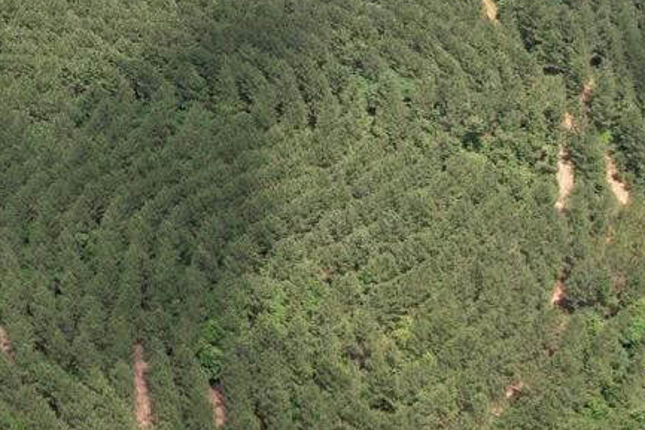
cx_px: 140
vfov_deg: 20.0
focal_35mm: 65
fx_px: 1165
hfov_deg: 30.3
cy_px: -50
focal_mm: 8.4
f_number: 2.8
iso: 100
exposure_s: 1/800
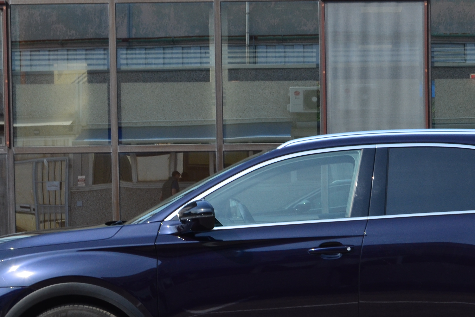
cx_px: 358
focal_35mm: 109
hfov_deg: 18.6
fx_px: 1438
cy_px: 269
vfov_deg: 12.5
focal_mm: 34
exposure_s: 1/250
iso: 360
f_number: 10
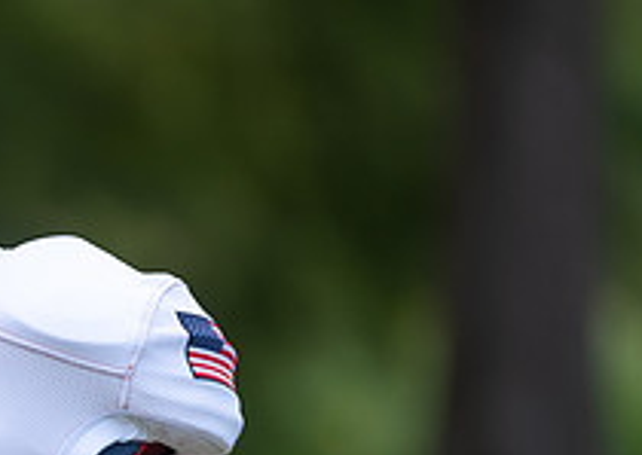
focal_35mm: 461
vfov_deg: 3.1
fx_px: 8387
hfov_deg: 4.4
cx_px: -105
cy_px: 459
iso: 100
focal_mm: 147
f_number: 2.8
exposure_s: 1/400
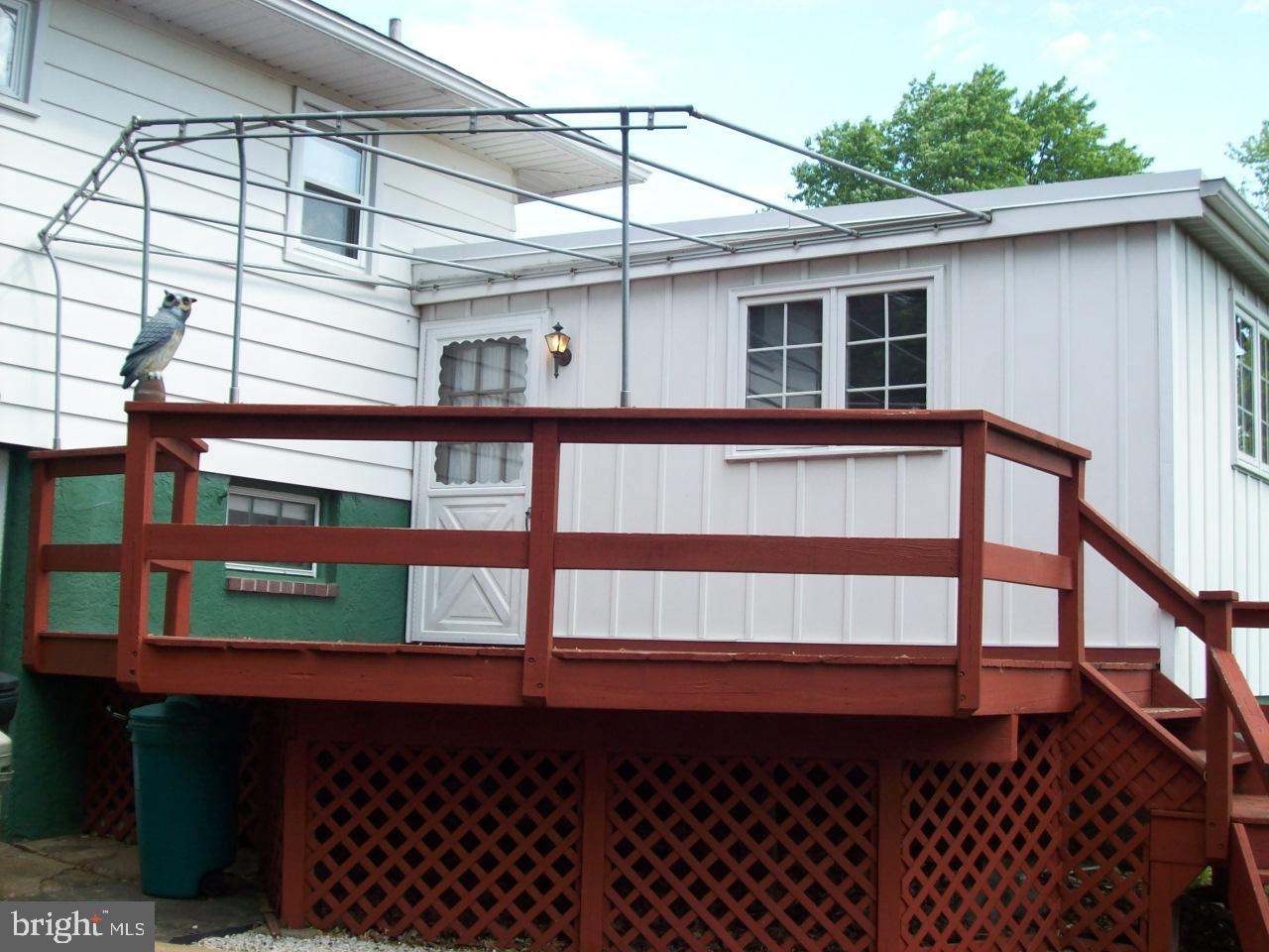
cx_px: 634
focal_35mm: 45
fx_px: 1650
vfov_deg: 32.2
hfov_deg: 42.1
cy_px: 476
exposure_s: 1/320
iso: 80
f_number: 3
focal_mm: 7.6
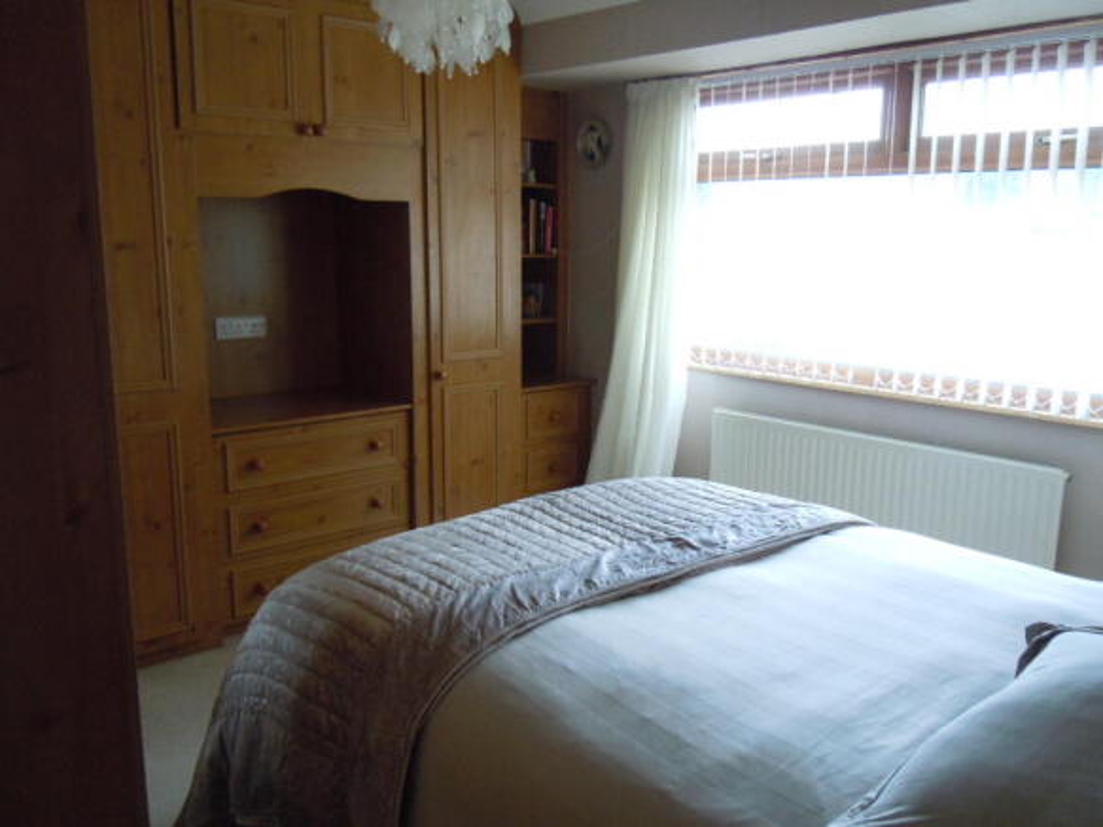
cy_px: 414
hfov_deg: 60.0
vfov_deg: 46.8
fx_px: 956
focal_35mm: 30
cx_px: 552
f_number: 3.5
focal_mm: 5.4
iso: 400
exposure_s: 1/40
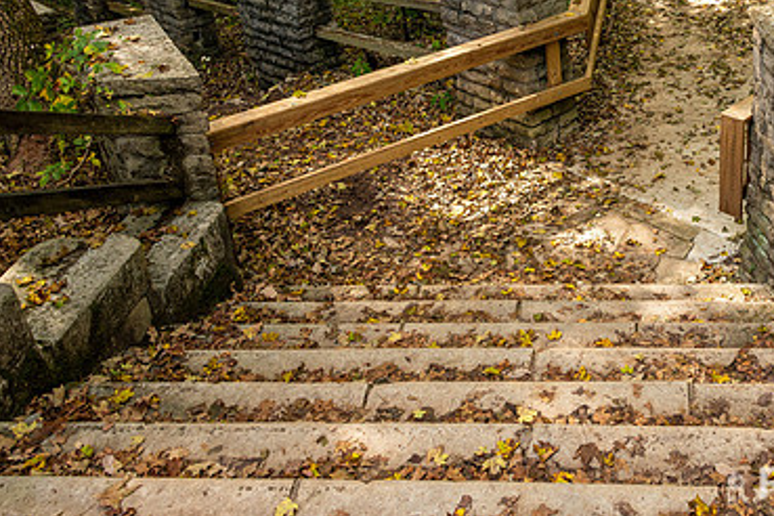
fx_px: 946
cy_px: 114
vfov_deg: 29.9
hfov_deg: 43.0
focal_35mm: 44
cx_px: 587
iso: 800
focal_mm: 28
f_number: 8
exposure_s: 1/160
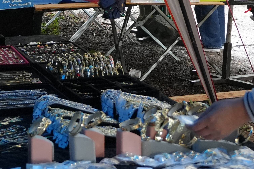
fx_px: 1044
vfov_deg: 9.3
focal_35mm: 148
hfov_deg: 13.9
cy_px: 79
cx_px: 125
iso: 1600
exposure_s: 1/160
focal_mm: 24
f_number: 4
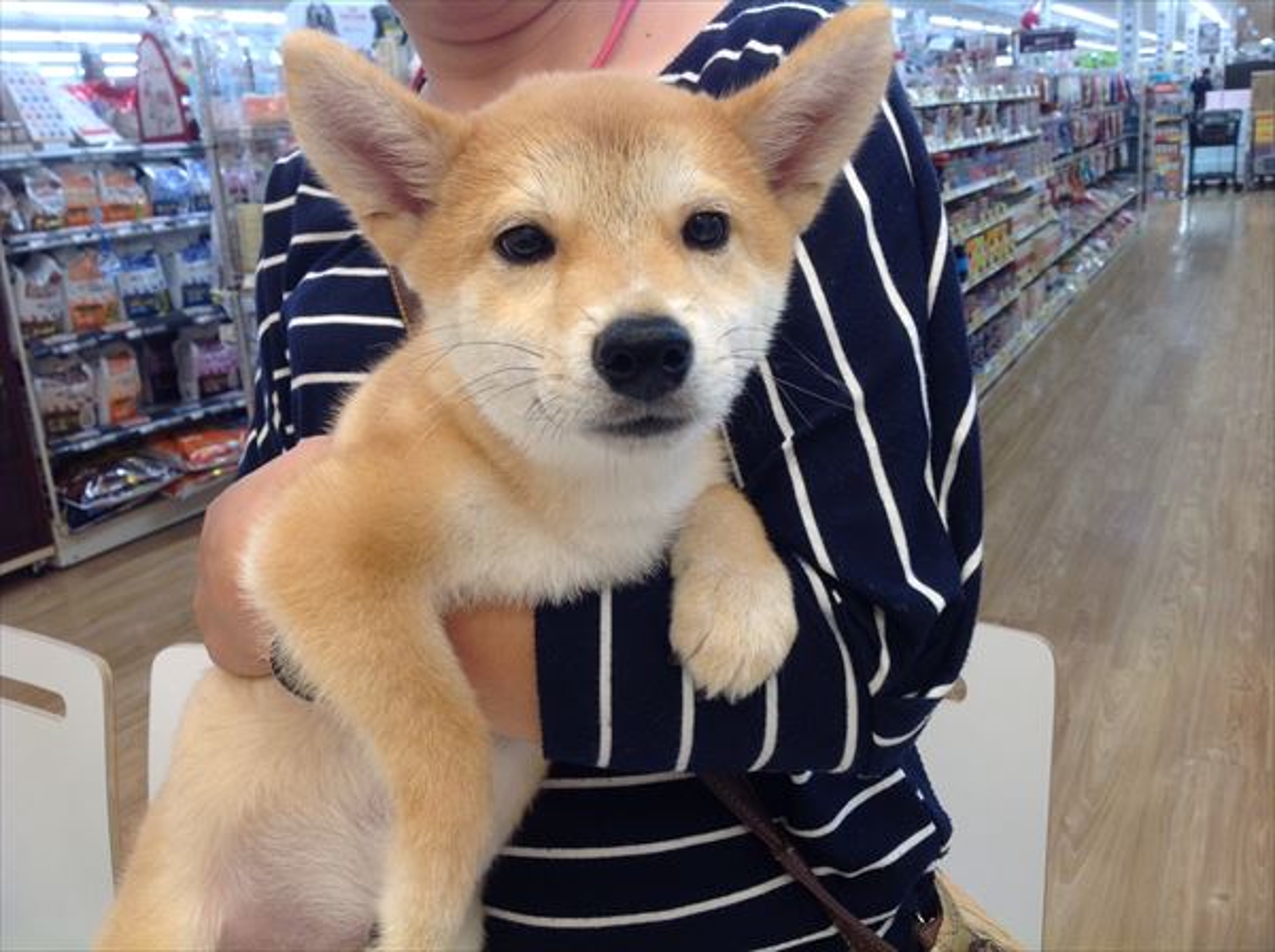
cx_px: 638
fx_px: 1287
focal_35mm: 35
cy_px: 476
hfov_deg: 52.7
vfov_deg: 40.6
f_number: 2.4
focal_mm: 4.28
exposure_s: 1/40
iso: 50
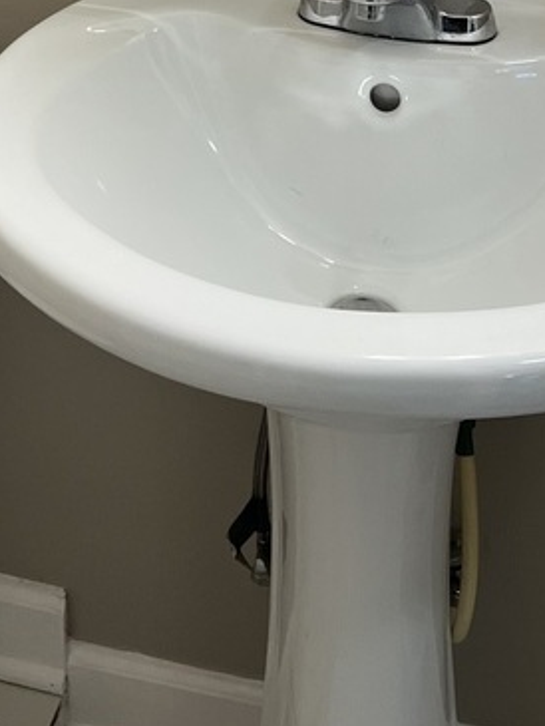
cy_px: -201
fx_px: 1615
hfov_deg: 19.0
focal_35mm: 77
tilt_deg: -12.7
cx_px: 135
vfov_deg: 22.8
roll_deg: +3.1
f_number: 1.5
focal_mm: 5.7
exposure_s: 1/120
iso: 100
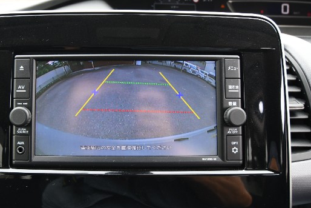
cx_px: 112
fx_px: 242
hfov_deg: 64.3
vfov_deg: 46.4
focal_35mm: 28
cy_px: 99
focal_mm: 12
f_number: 4.8
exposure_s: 1/250
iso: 560
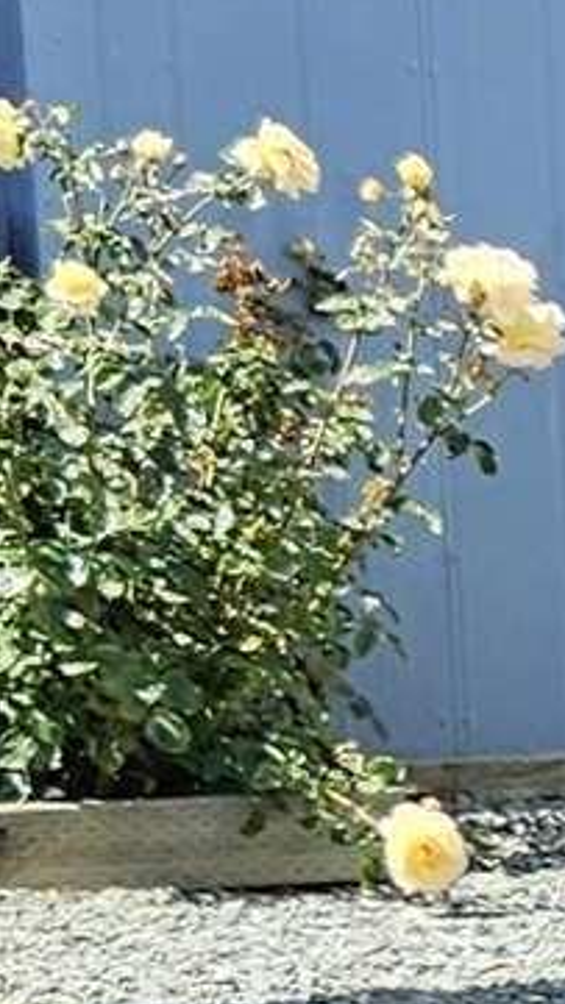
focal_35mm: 213
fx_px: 5674
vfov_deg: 9.9
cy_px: 1391
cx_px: 1909
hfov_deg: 5.3
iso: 40
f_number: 1.8
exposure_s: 1/1199
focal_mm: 5.4
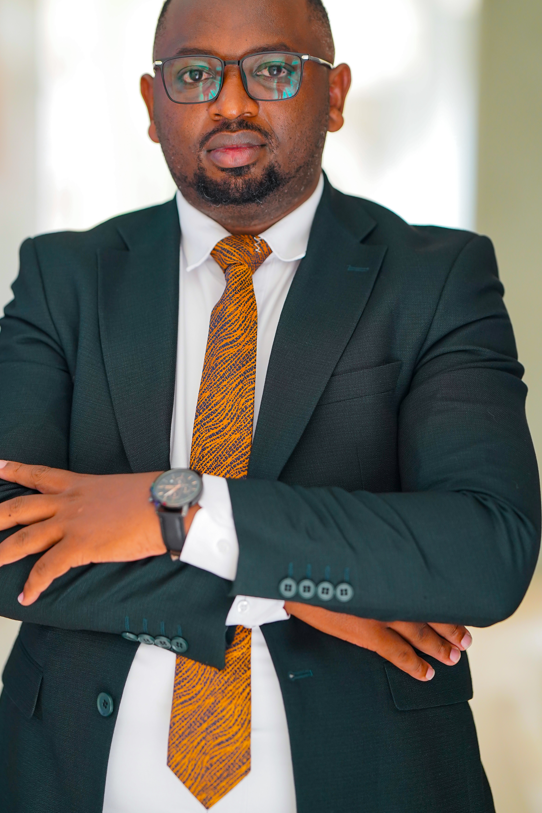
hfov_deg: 12.8
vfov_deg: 19.1
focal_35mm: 107
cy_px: 359
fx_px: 2416
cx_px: 221
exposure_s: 1/250
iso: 800
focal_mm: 85
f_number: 1.4
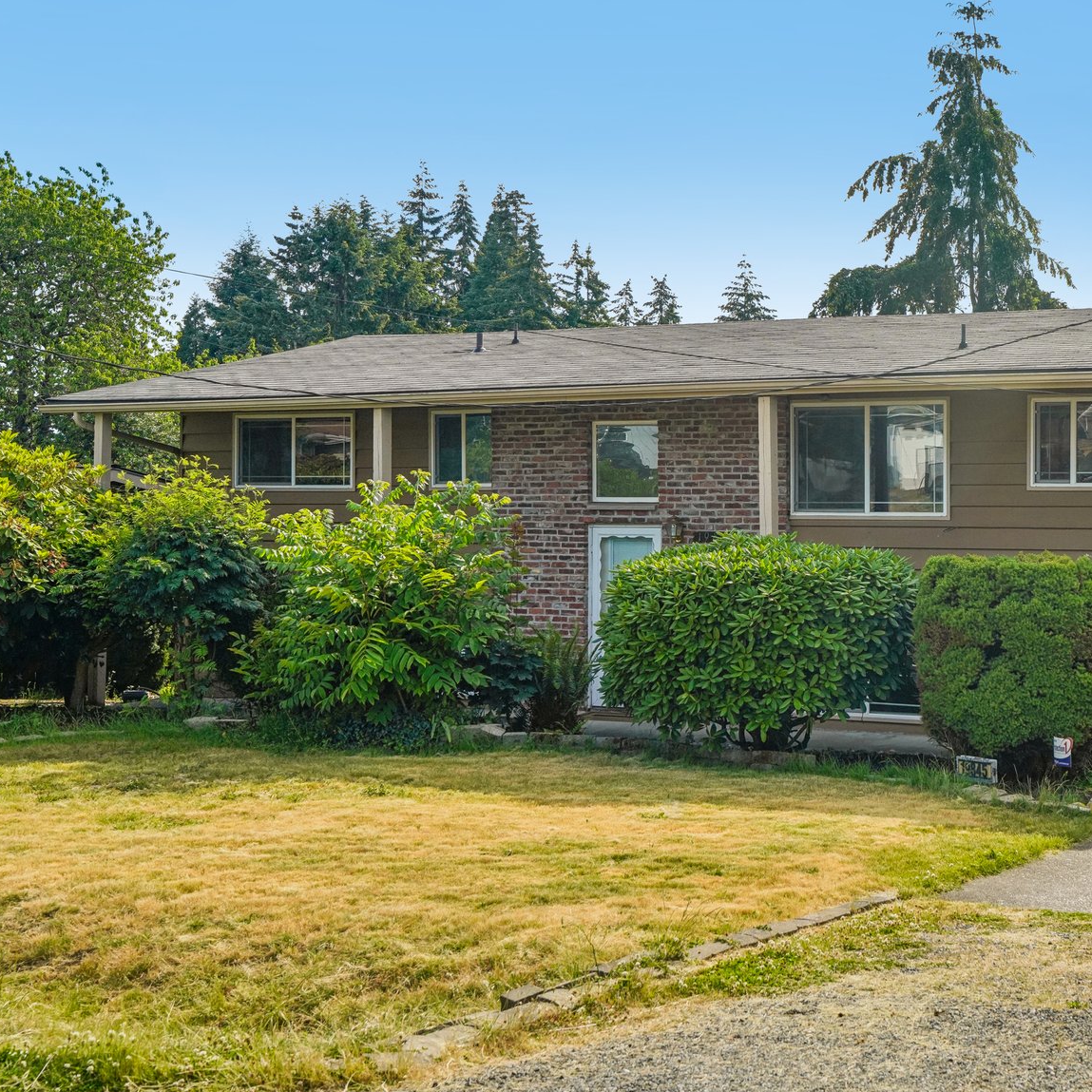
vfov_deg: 32.2
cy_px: 494
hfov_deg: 31.3
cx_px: 885
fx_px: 1892
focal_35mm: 53
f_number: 8
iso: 400
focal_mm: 35
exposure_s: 1/1000
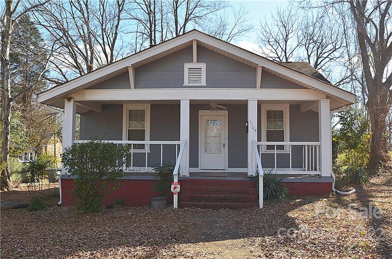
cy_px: 130
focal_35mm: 32
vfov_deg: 41.5
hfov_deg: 59.6
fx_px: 342
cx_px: 196
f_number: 10
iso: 320
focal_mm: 21
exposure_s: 1/250
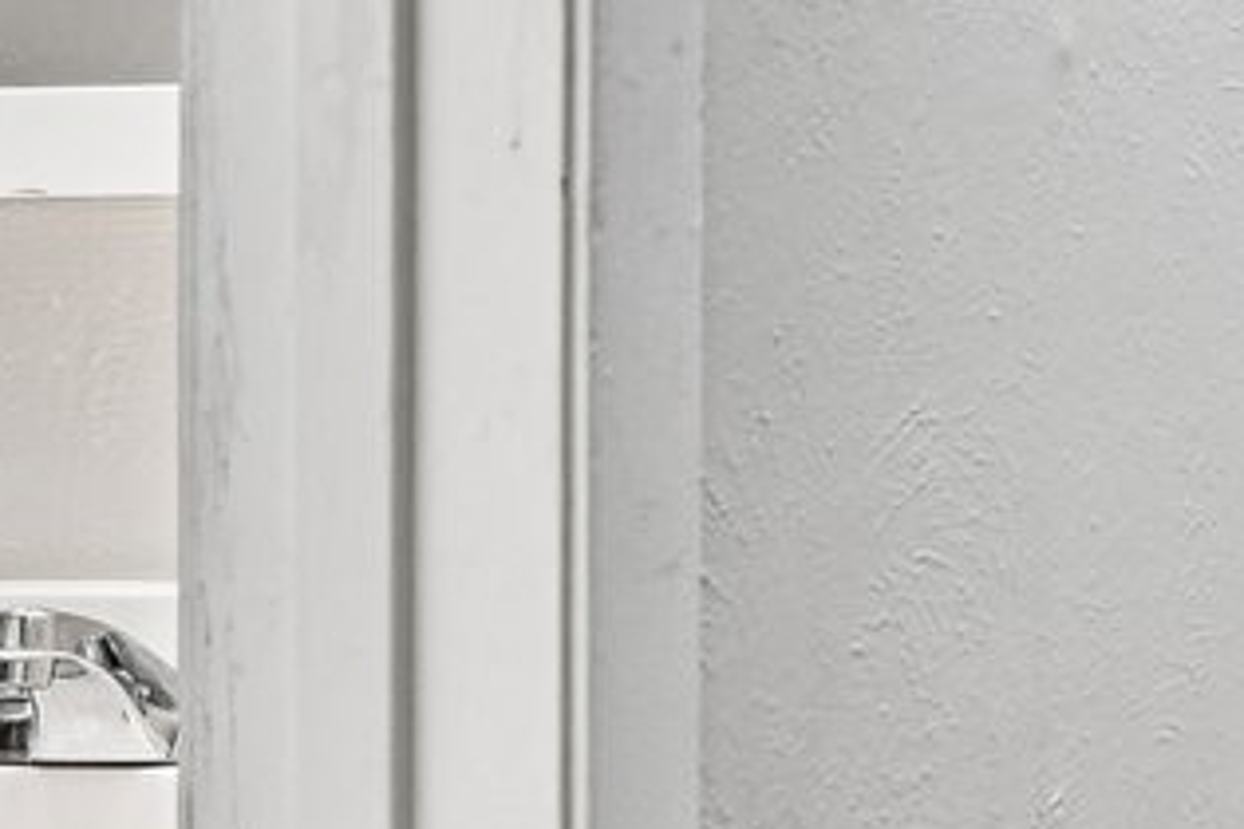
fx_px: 4492
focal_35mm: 130
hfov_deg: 14.4
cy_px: 168
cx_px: 2006
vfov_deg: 10.5
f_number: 8
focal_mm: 20
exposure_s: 1/5
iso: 400
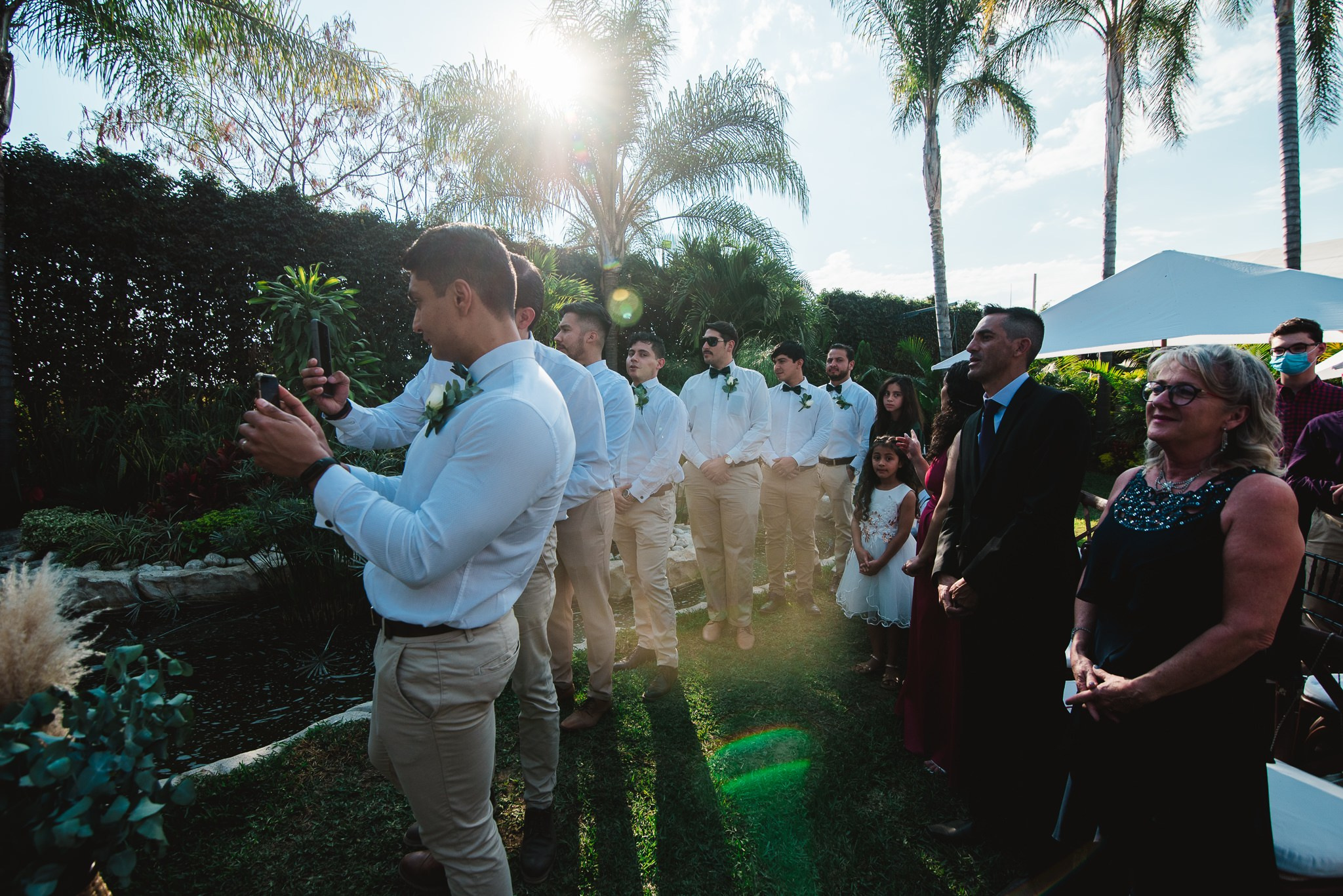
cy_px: 448
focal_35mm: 16
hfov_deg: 96.7
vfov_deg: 73.8
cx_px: 672
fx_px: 597
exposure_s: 1/1600
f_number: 3.5
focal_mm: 16
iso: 100
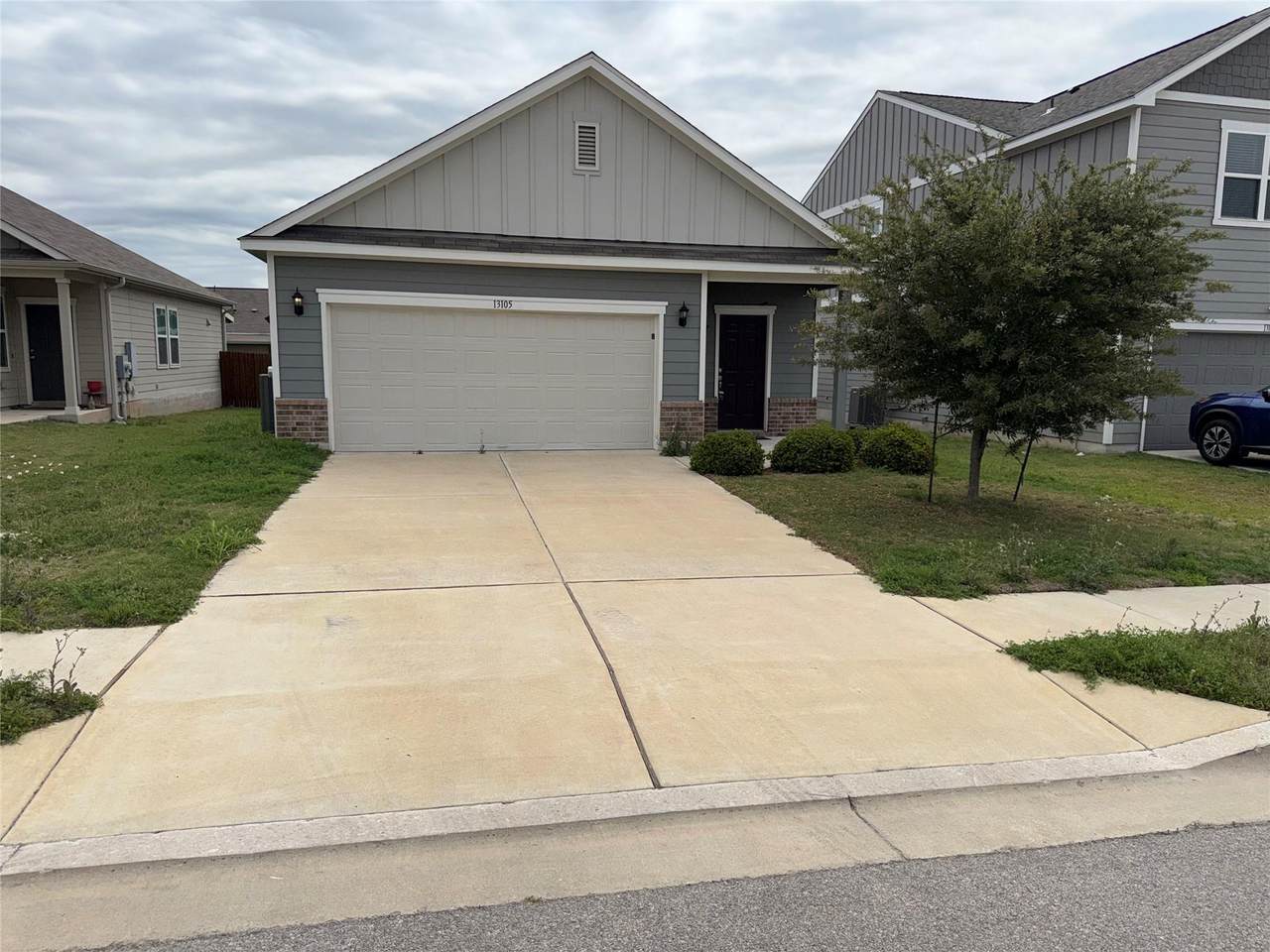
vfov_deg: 56.8
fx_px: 881
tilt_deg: -8.9
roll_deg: -1.1
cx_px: 635
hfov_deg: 71.6
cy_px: 476
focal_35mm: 24
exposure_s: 1/12346
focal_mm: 6.76
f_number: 1.78
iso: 50
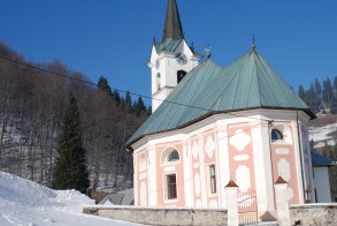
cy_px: 89
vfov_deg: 24.6
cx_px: 223
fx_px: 515
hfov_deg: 35.9
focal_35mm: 55
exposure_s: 1/320
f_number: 9
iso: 100
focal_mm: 24
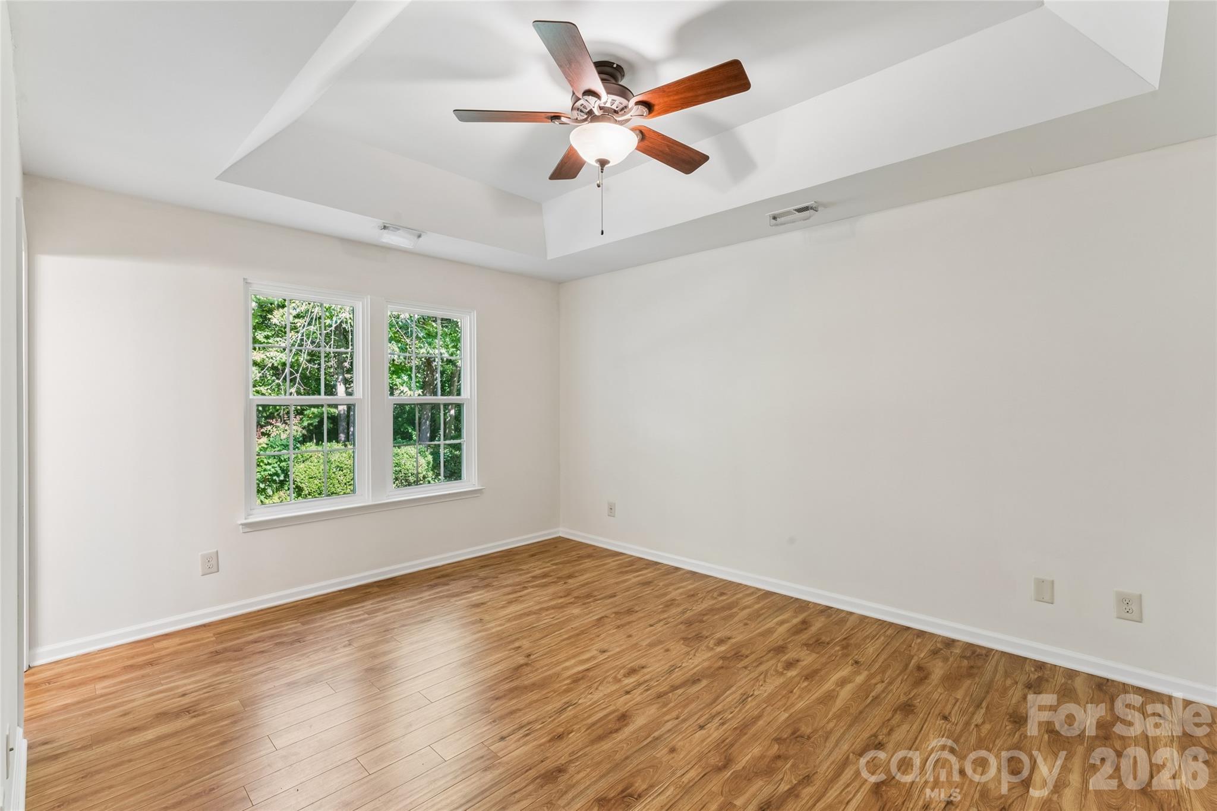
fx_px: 537
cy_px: 406
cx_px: 608
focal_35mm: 16
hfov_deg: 97.1
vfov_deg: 74.1
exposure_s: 1/3.33
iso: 400
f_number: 13
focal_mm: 15.9
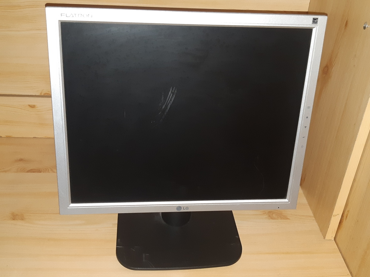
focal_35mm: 26
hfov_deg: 67.3
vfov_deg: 53.1
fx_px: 278
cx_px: 185
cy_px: 138
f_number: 1.7
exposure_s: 1/50
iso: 200
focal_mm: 3.93
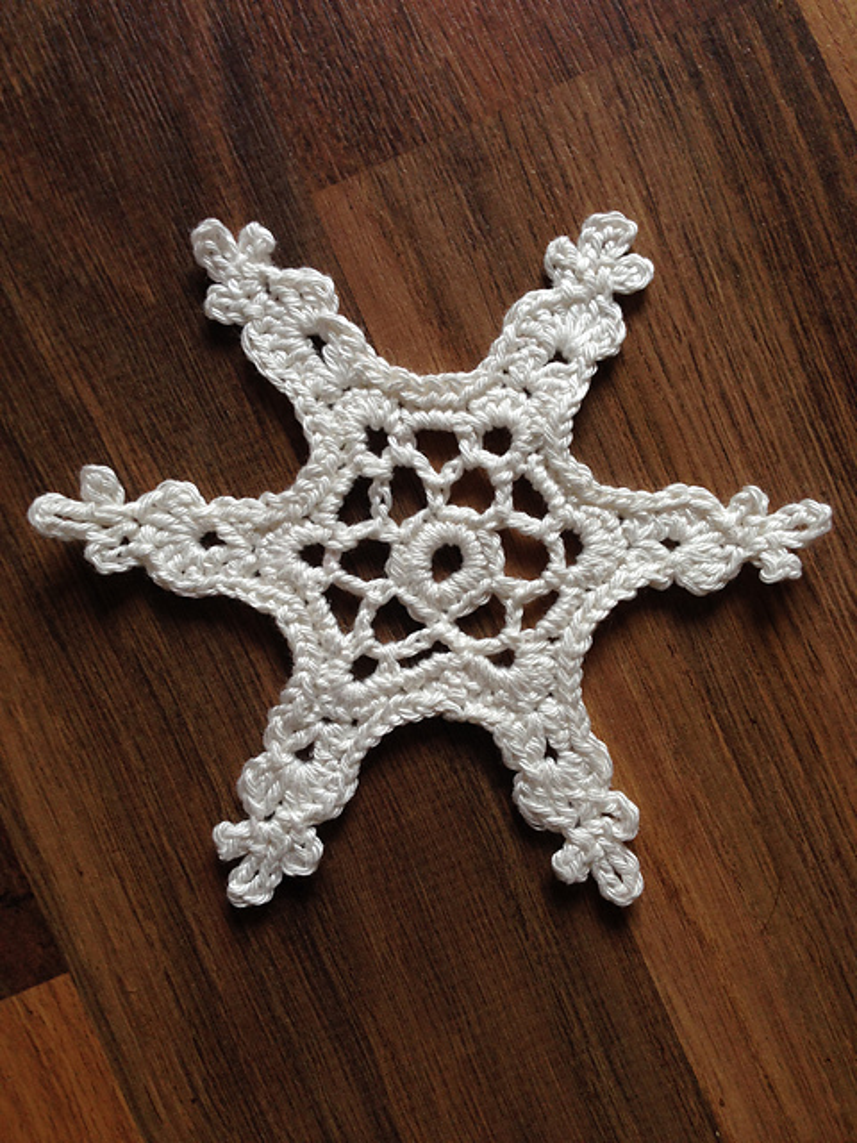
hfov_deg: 42.9
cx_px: 428
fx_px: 1089
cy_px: 572
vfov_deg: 55.4
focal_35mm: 33
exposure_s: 1/30
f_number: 2.4
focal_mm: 4.12
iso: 64
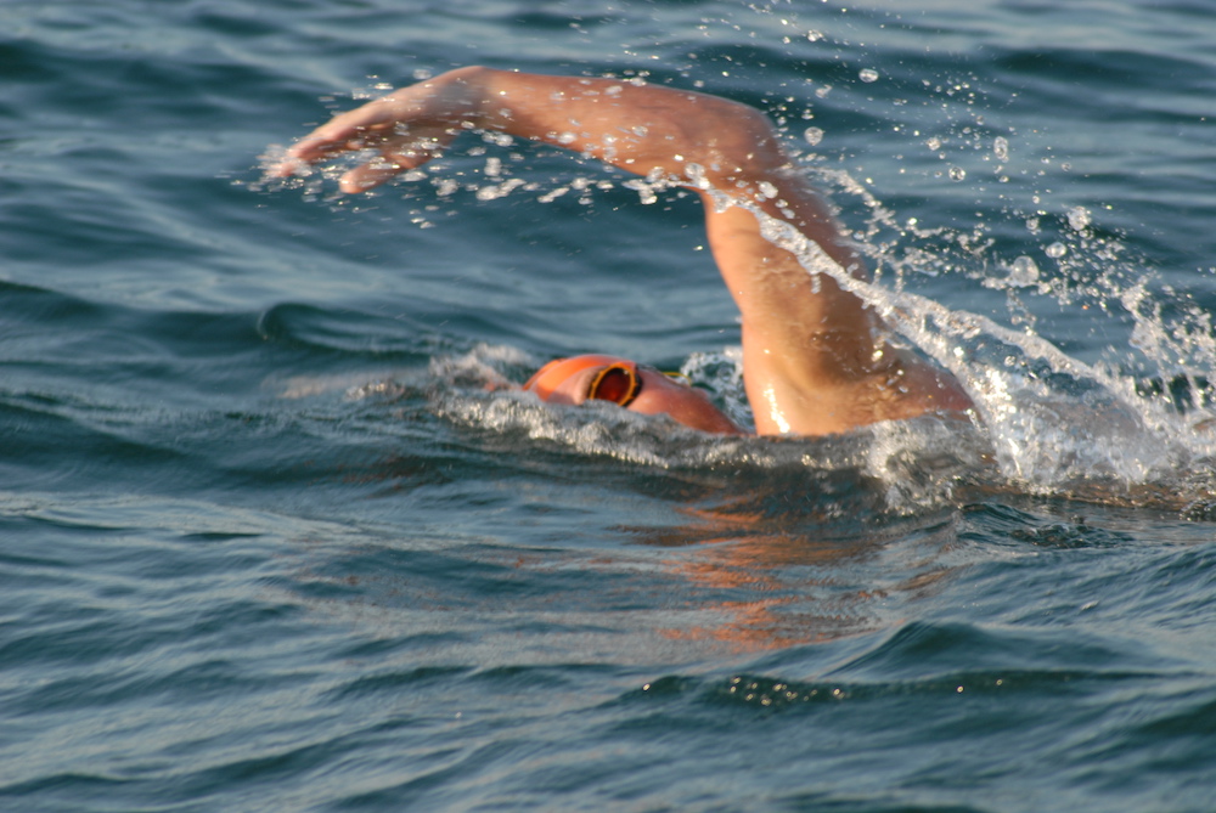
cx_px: 608
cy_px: 406
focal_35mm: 360
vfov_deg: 3.8
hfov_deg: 5.7
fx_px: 12172
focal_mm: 240
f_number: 8
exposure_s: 1/250
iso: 200
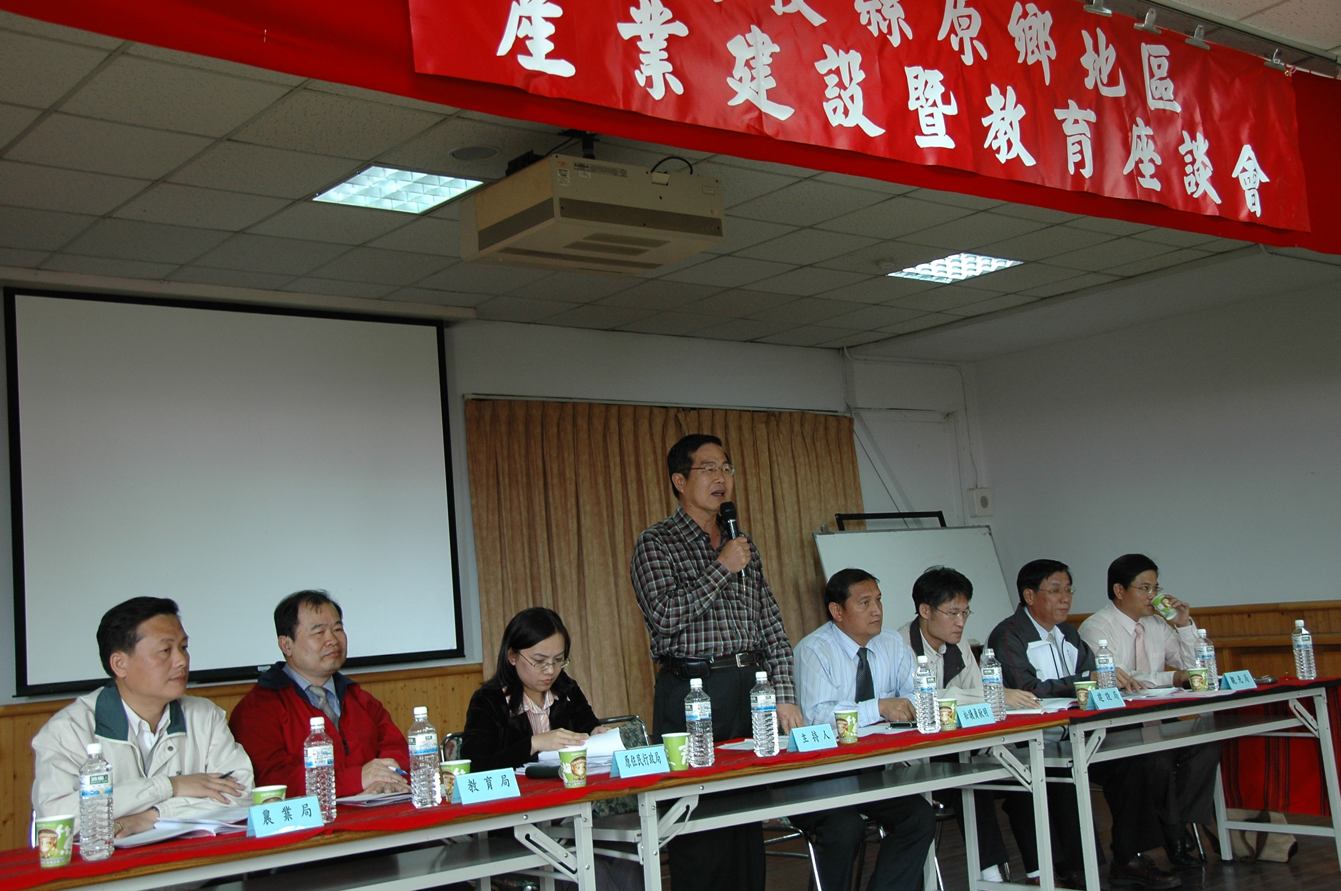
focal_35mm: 39
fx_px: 1451
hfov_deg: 49.6
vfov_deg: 34.1
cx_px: 670
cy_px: 446
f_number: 4
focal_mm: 26
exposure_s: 1/30
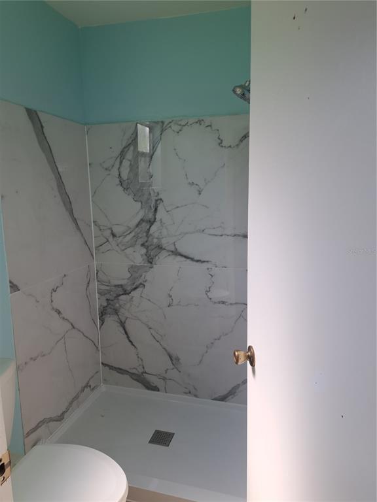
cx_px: 188
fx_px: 349
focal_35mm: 24
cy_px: 251
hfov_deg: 56.8
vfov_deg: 71.6
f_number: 1.8
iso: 50
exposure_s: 1/60
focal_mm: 5.23
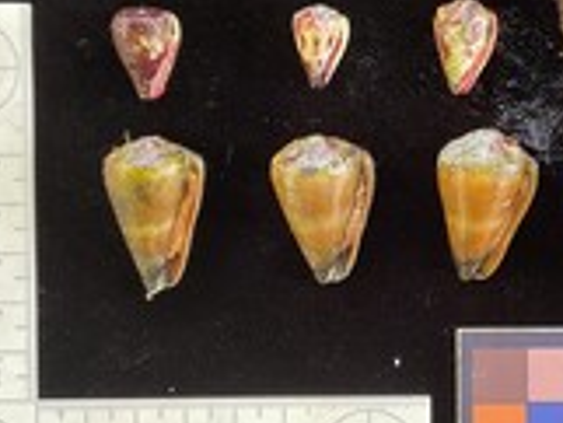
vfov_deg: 23.3
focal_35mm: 63
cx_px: 402
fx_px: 1025
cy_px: 166
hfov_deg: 30.3
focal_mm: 3
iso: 100
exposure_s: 1/50
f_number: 1.8
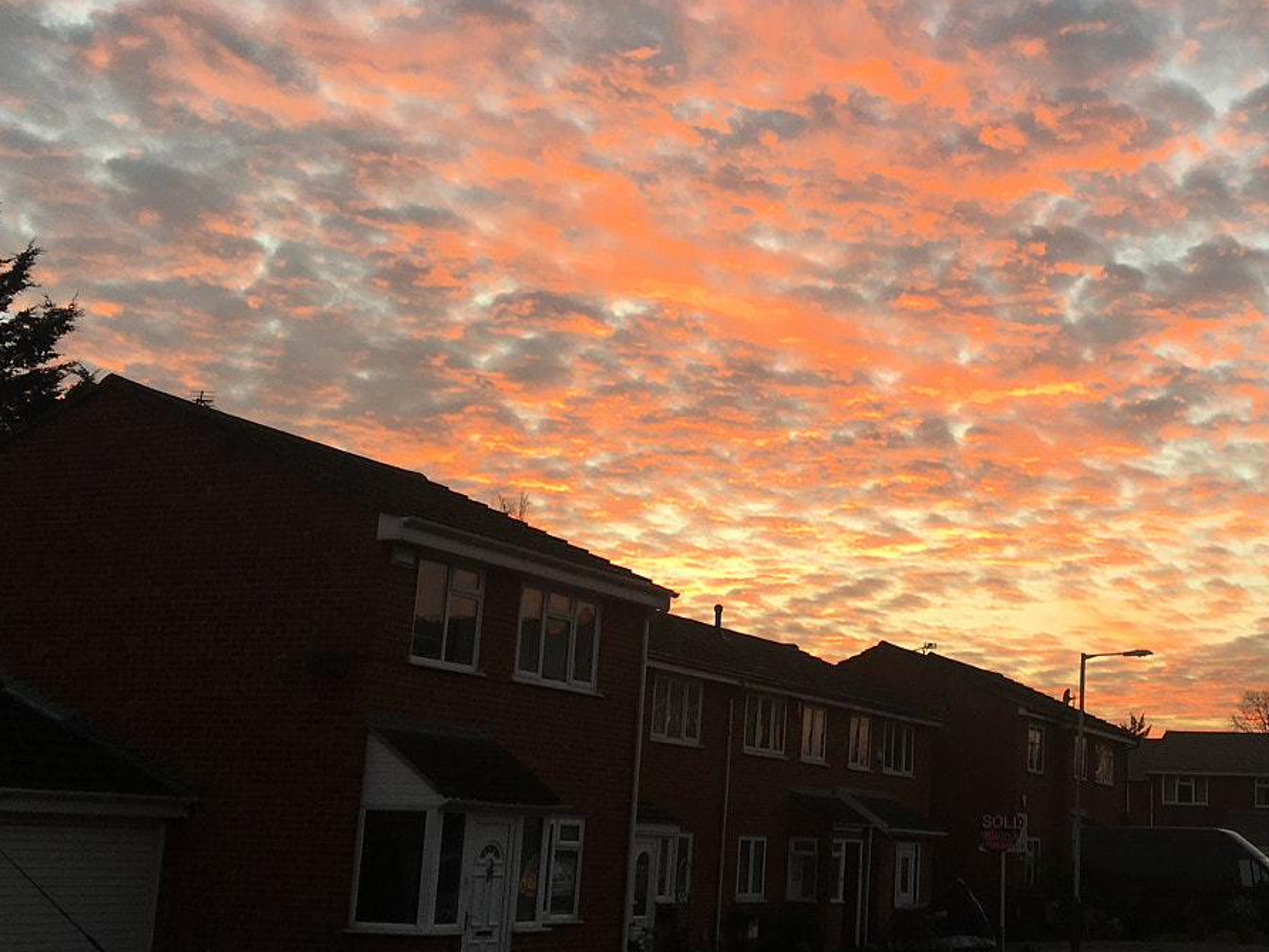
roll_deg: -1.5
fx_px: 1906
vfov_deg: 28.0
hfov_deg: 36.1
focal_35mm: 52
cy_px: 458
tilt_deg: +12.6
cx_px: 929
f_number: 2.2
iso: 25
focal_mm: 4.15
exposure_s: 1/103
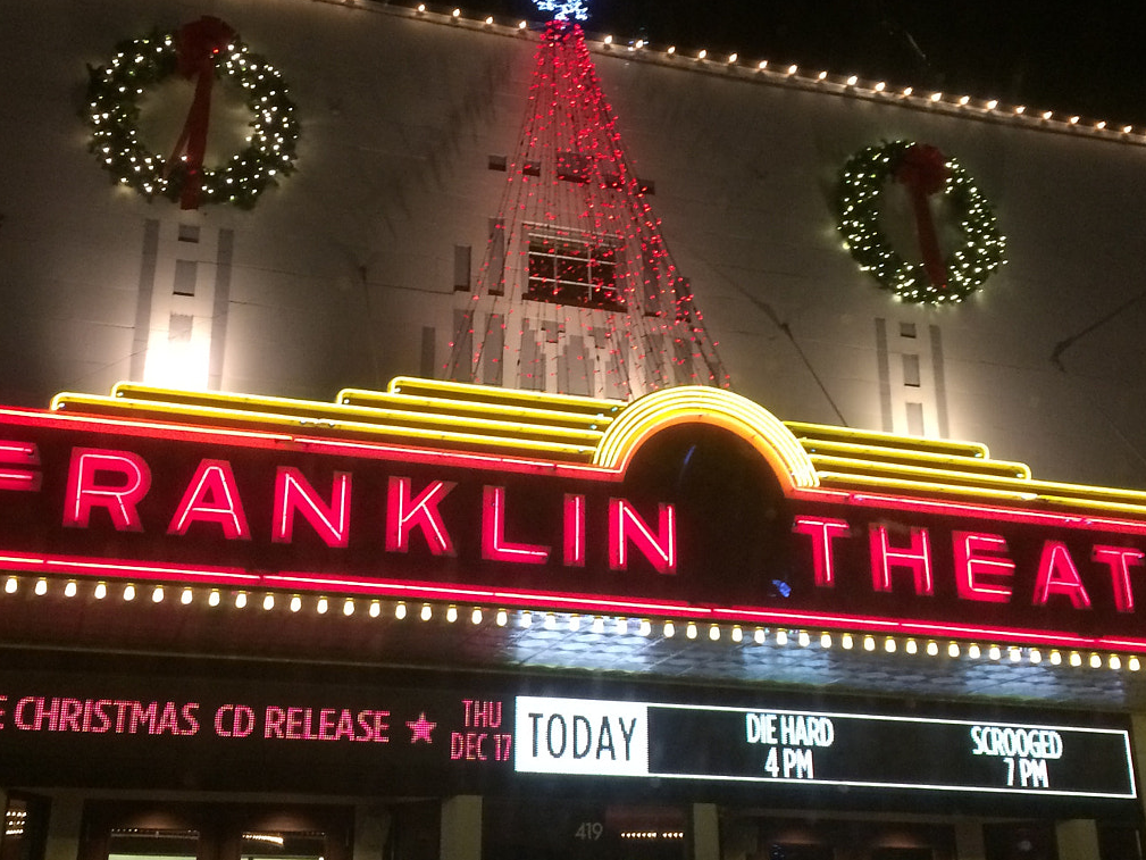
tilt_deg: +19.9
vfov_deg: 31.4
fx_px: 1523
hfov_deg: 41.2
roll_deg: -1.0
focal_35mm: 46
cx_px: 576
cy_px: 350
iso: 250
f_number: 2.2
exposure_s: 1/24
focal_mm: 4.15
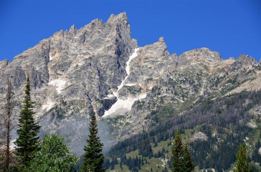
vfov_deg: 11.1
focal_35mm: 123
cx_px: 130
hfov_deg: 16.7
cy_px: 86
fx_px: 889
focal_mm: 82
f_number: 8
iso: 200
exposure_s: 1/1000
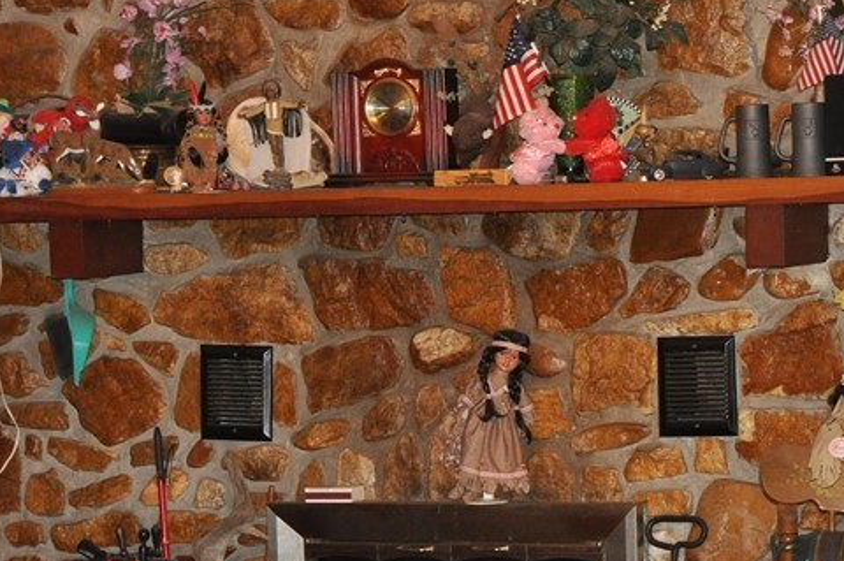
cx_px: 661
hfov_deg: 15.0
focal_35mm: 136
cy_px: 420
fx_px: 3185
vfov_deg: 10.0
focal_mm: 40
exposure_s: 1/60
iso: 800
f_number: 4.2
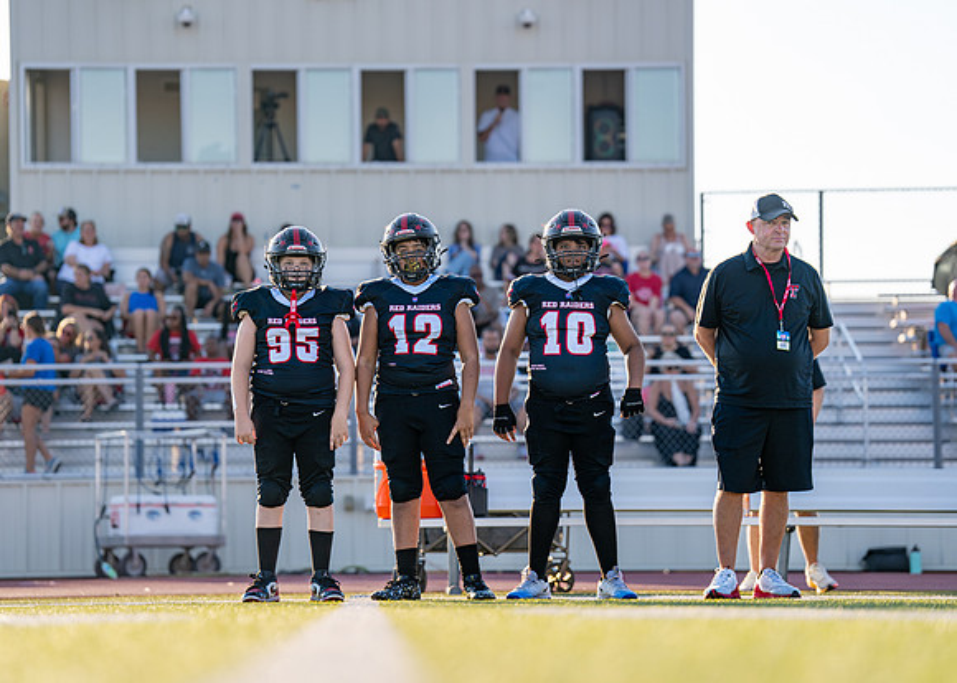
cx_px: 478
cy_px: 342
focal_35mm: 131
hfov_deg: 15.3
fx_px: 3559
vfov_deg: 11.0
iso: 100
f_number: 2.8
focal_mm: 125
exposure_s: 1/640
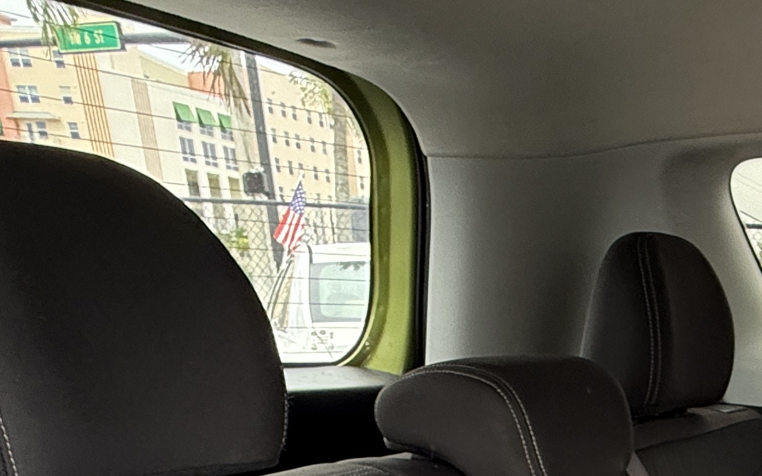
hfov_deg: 38.6
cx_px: 665
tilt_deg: -29.3
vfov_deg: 18.5
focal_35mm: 49
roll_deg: -1.7
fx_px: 1018
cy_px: 923
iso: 250
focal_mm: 2.22
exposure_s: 1/99
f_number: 2.2
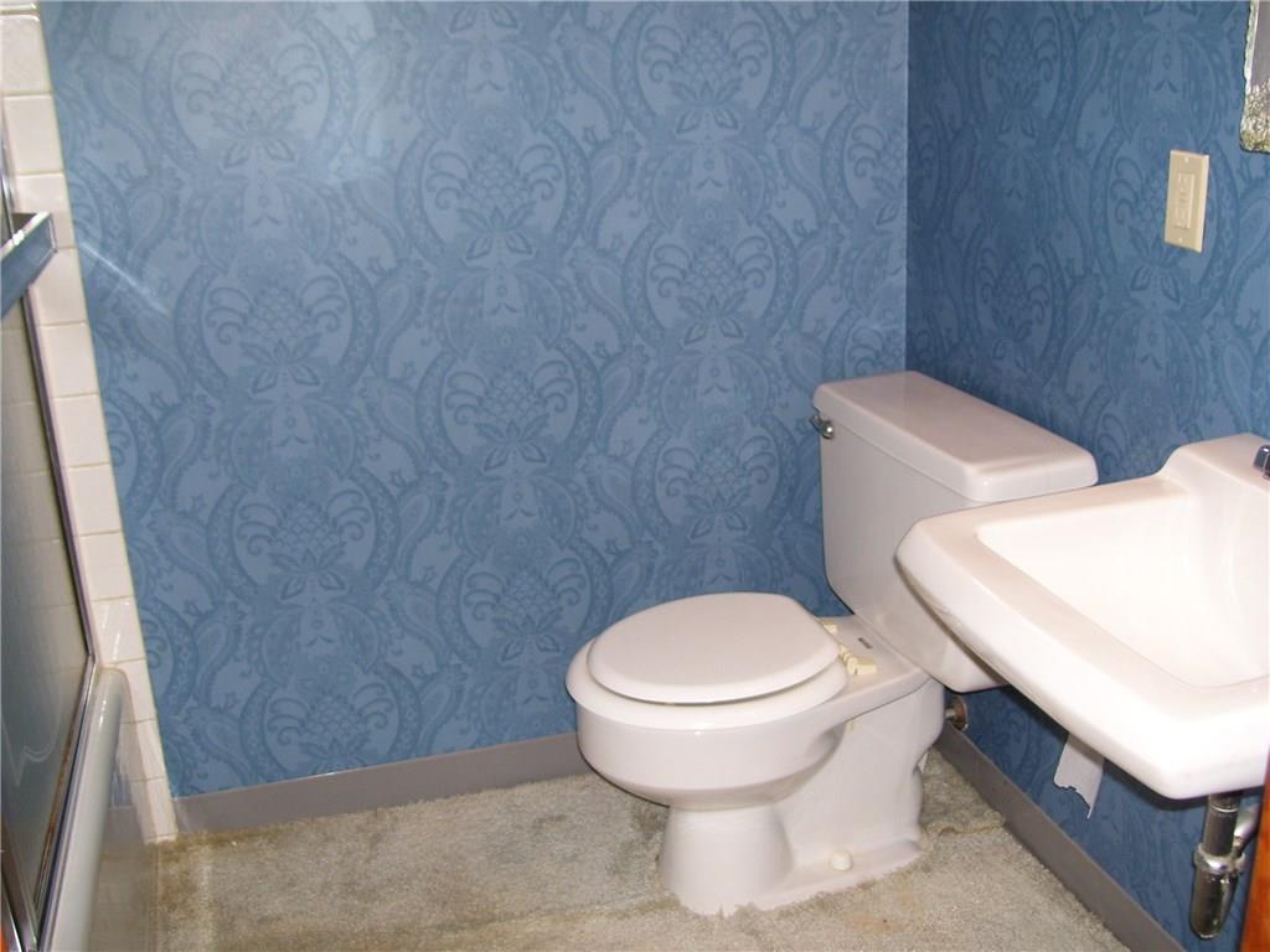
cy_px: 476
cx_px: 635
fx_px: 1357
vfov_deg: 38.7
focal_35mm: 37
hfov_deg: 50.1
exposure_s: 1/60
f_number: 2.7
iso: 80
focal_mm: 6
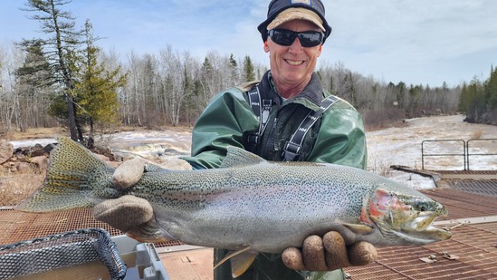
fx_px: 343
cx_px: 254
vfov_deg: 44.4
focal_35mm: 26
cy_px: 151
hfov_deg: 71.9
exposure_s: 1/389
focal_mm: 6.4
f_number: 1.8
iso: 12
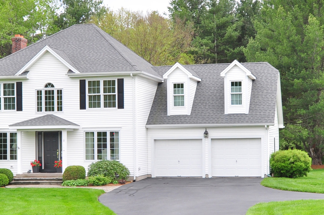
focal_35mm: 44
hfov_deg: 44.3
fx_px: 396
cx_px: 129
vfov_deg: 30.4
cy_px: 98
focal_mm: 20
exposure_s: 1/160
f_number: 8
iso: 320
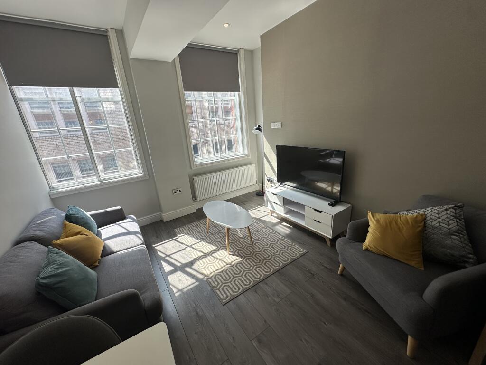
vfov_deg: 85.7
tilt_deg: -16.8
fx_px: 197
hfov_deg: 102.1
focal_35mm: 14
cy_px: 182
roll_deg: +4.3
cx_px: 243
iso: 40
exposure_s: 1/337
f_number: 2.2
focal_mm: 2.22
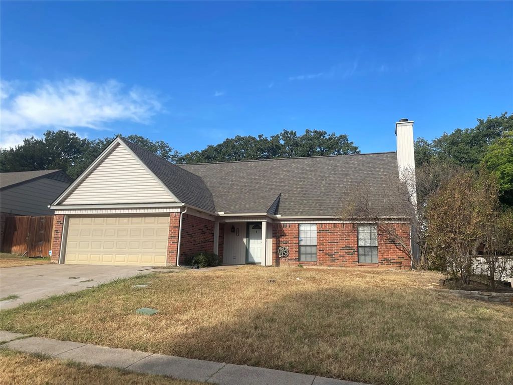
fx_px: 385
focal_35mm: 26
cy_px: 192
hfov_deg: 67.3
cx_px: 256
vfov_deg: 53.1
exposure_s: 1/2304
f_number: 1.6
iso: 32
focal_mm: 4.2
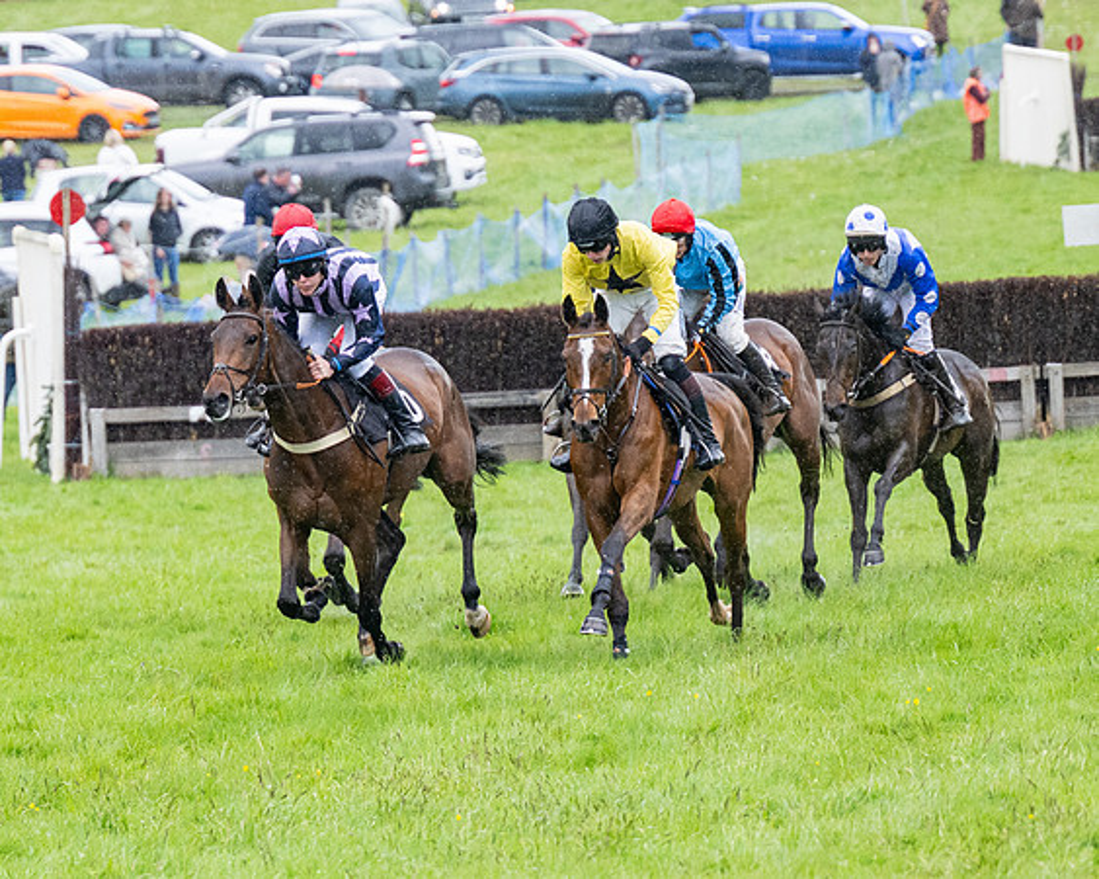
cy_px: 383
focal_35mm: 349
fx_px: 11364
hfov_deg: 5.5
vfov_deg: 4.4
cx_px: 431
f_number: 4
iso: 1000
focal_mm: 160
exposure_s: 1/1000
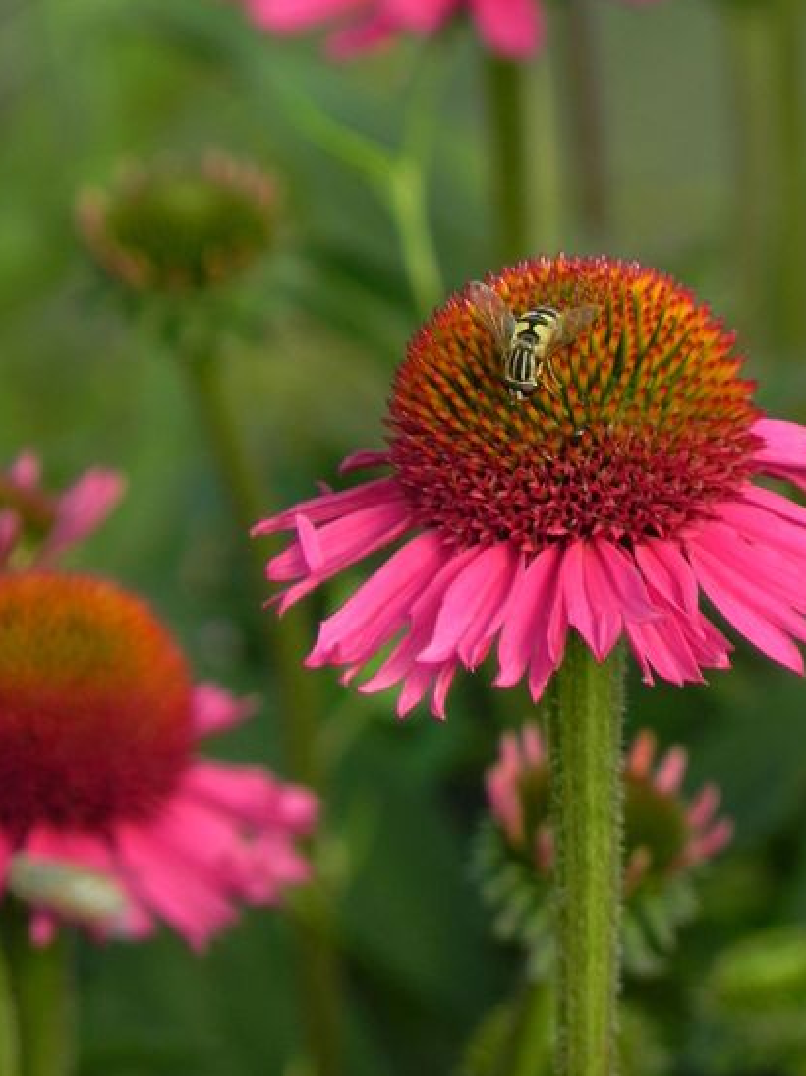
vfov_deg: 2.5
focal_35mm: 805
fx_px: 25001
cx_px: 413
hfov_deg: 1.8
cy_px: 299
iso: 160
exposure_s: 1/400
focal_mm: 97.8
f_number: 5
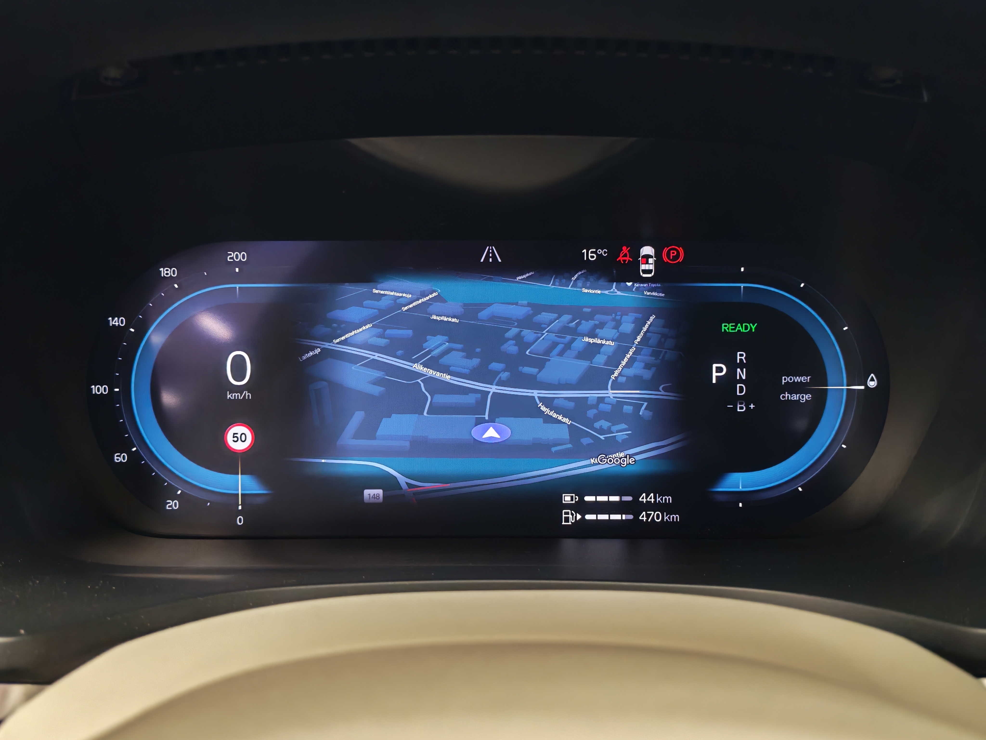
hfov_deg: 60.0
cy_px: 370
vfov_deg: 46.8
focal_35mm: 30
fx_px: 855
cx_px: 493
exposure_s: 1/50
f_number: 1.9
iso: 2000
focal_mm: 6.12
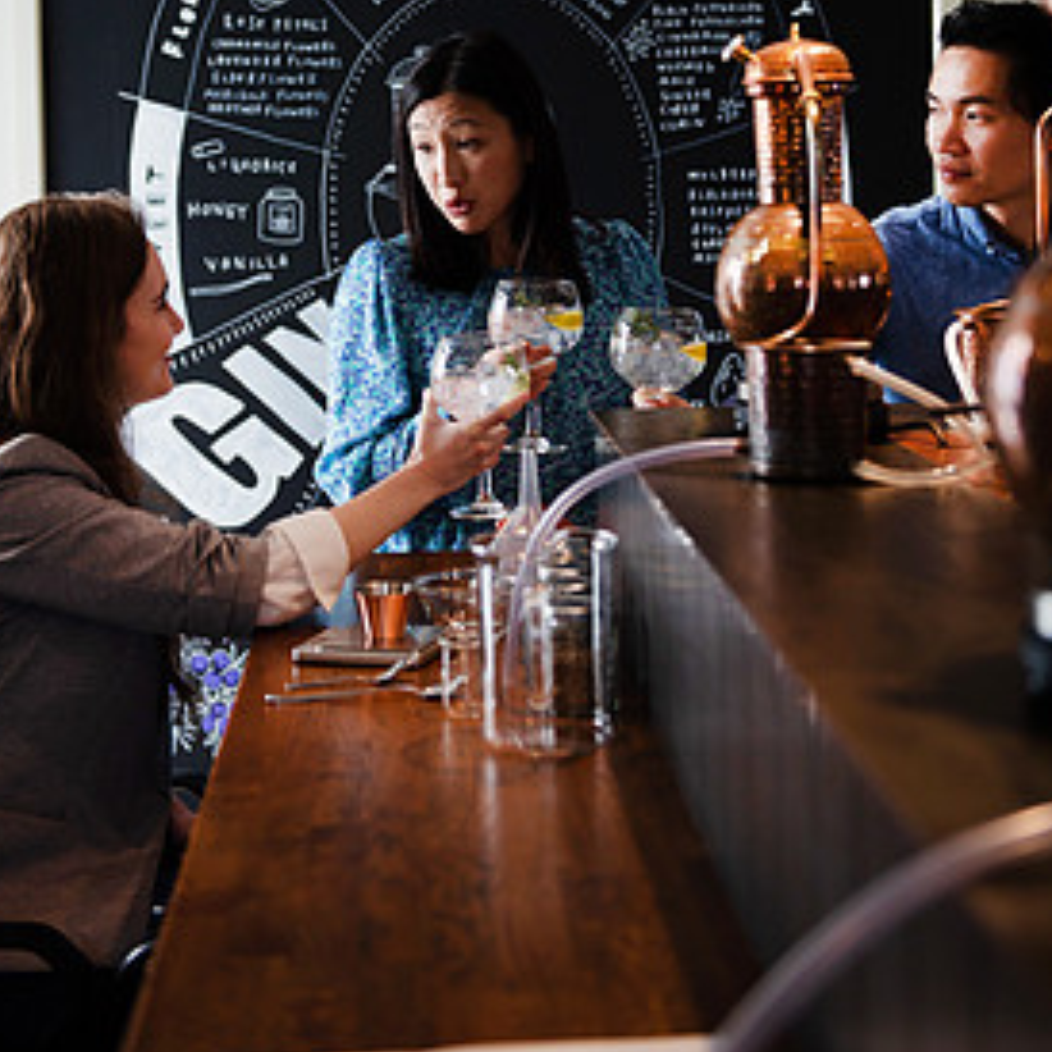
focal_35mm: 67
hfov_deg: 25.7
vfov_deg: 25.3
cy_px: 207
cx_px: 488
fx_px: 2304
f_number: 2.8
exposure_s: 1/250
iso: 320
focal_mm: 48
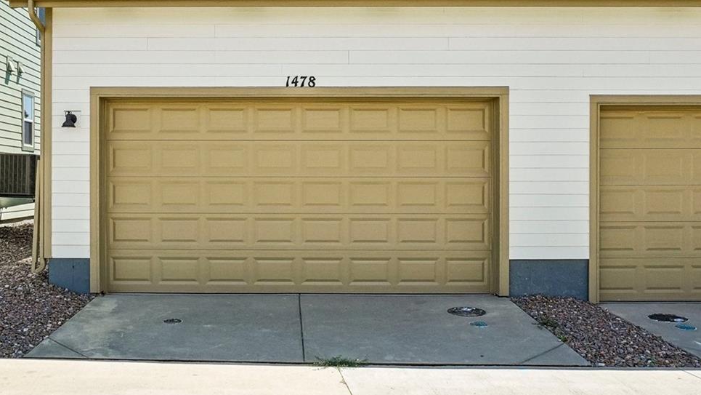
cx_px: 301
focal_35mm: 34
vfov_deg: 34.3
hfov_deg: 58.0
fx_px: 630
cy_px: 119
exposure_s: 1/800
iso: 320
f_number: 8
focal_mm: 13
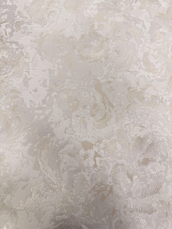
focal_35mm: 24
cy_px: 114
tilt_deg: -80.6
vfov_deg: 71.6
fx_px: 159
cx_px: 86
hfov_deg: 56.8
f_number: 1.78
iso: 100
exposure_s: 1/100
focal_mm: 6.76
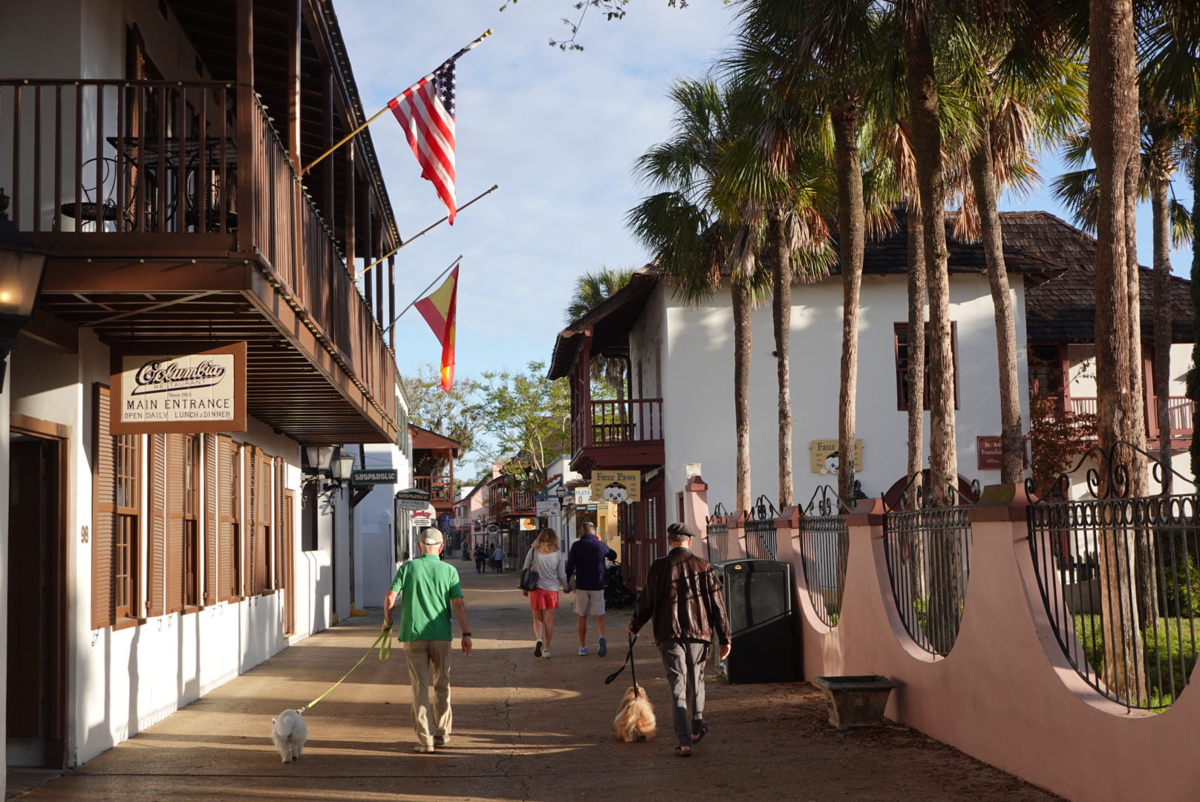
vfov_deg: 27.6
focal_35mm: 49
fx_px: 1634
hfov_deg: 40.3
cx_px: 600
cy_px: 401
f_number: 4
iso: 125
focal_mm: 17.32
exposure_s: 1/500
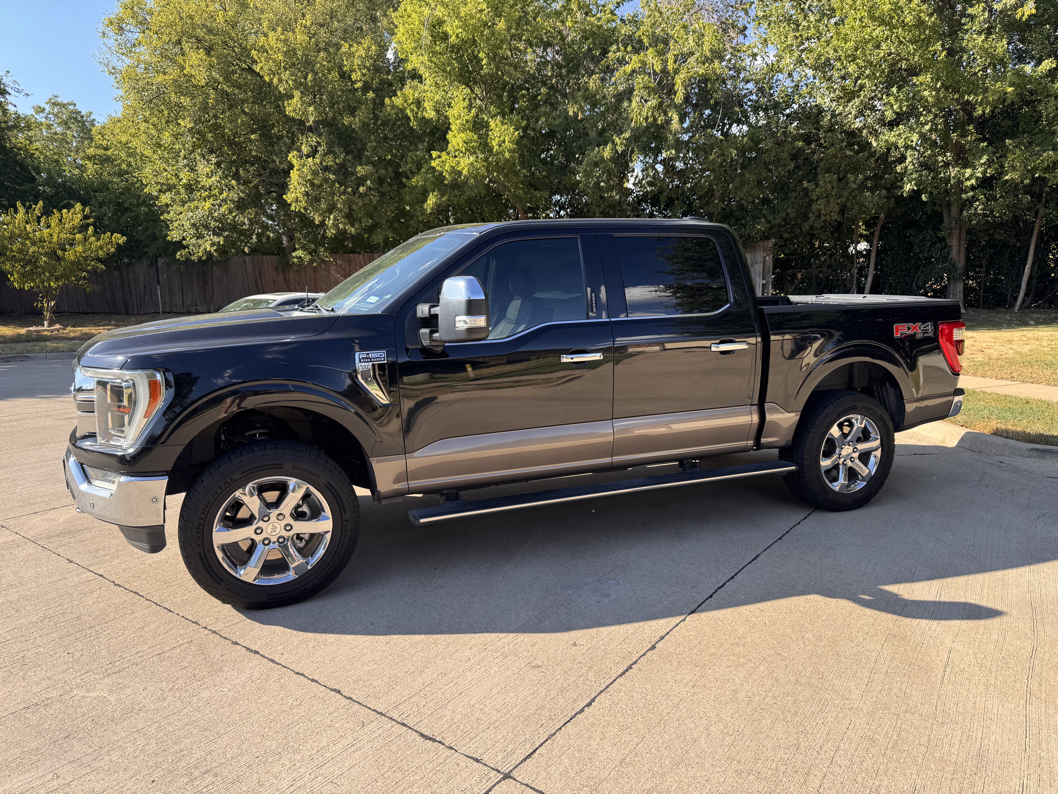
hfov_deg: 71.6
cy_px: 397
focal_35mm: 24
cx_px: 529
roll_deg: +0.9
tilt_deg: -8.5
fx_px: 734
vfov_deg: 56.8
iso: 80
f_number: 1.78
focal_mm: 6.76
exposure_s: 1/1425
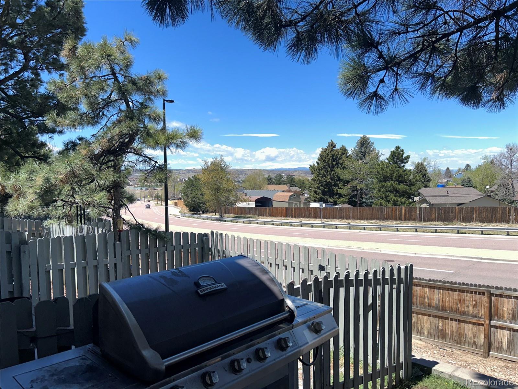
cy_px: 194
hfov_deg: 67.3
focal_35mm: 26
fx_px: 389
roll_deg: +1.0
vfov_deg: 53.1
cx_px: 259
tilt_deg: -5.0
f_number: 1.5
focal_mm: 5.7
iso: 64
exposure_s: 1/4115
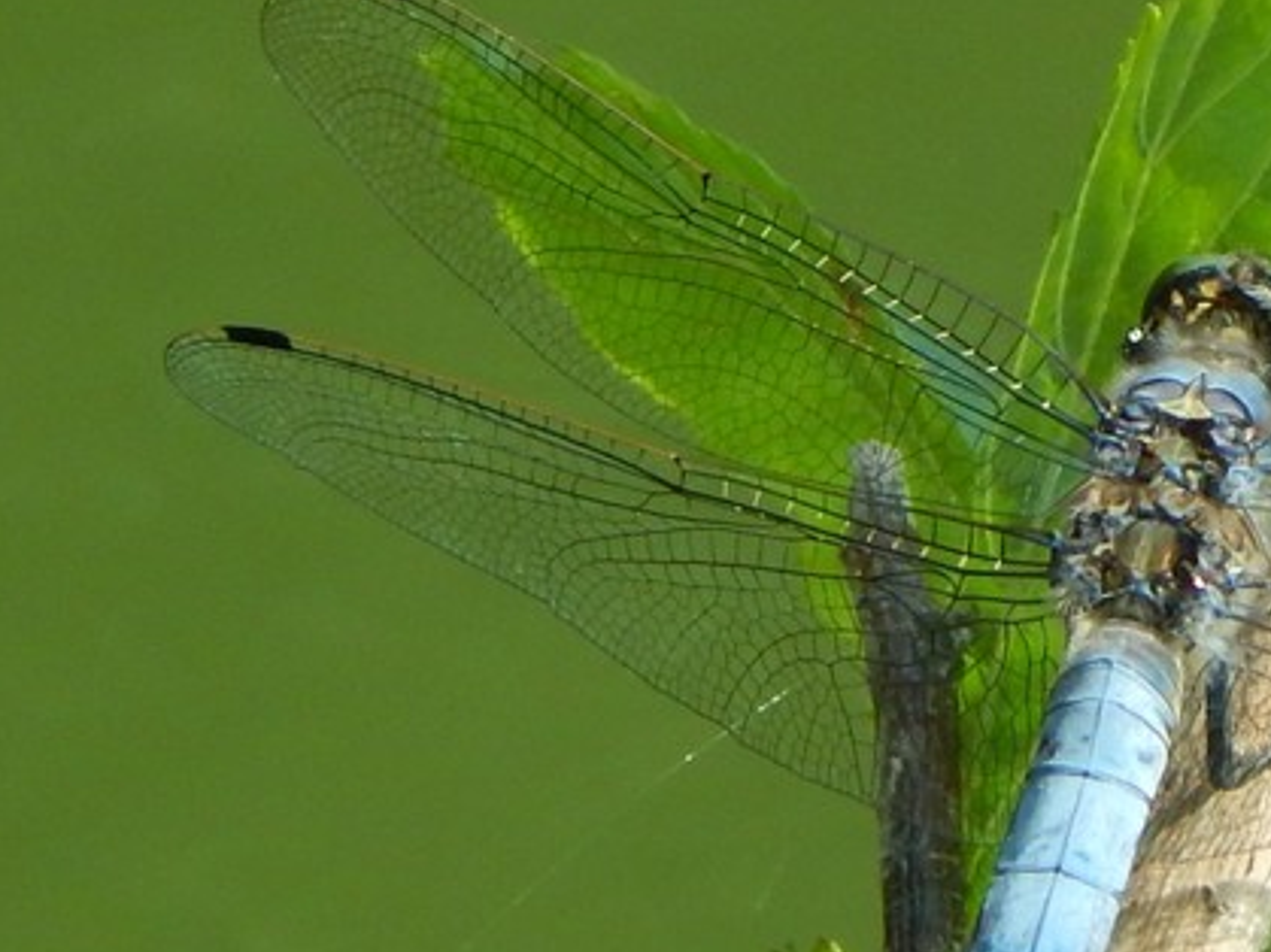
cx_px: 1121
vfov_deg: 1.3
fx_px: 40744
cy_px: 546
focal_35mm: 1110
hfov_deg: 1.8
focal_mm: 97.9
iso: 125
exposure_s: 1/250
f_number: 5.8
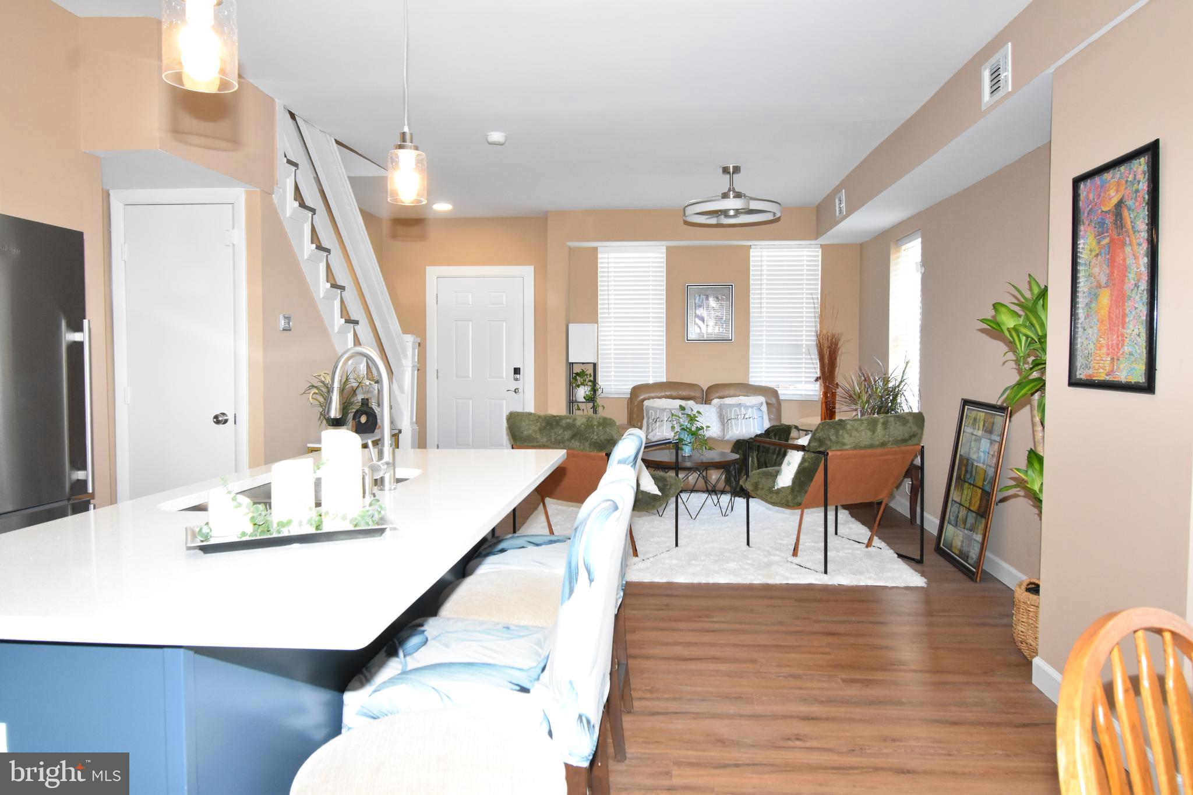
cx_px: 596
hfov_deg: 73.7
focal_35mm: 24
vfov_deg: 53.1
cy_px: 398
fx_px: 795
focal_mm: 16
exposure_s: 1/125
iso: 2000
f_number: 5.3
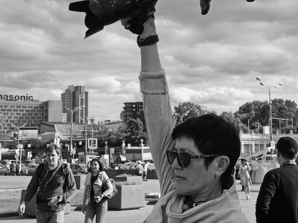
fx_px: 568
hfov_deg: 29.4
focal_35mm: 66
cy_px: 65
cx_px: 151
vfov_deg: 22.1
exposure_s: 1/125
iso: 100
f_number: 9
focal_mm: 30
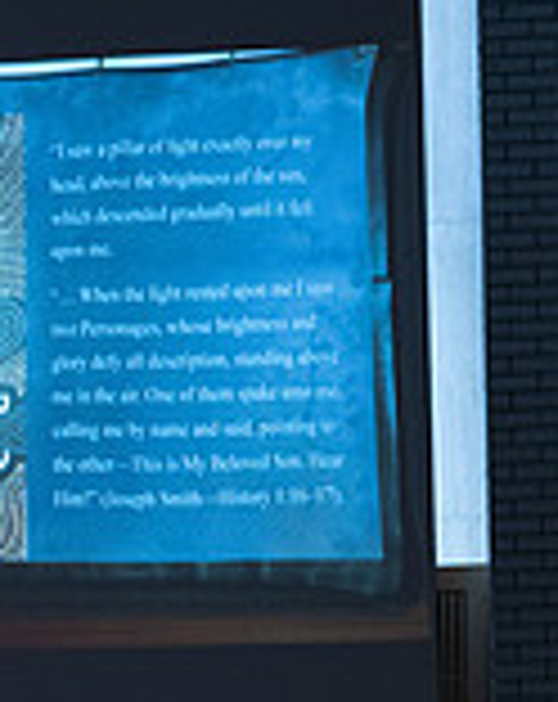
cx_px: -396
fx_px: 5078
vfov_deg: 7.9
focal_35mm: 245
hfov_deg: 6.2
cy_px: 650
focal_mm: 70
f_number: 2.8
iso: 1250
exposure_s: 1/320
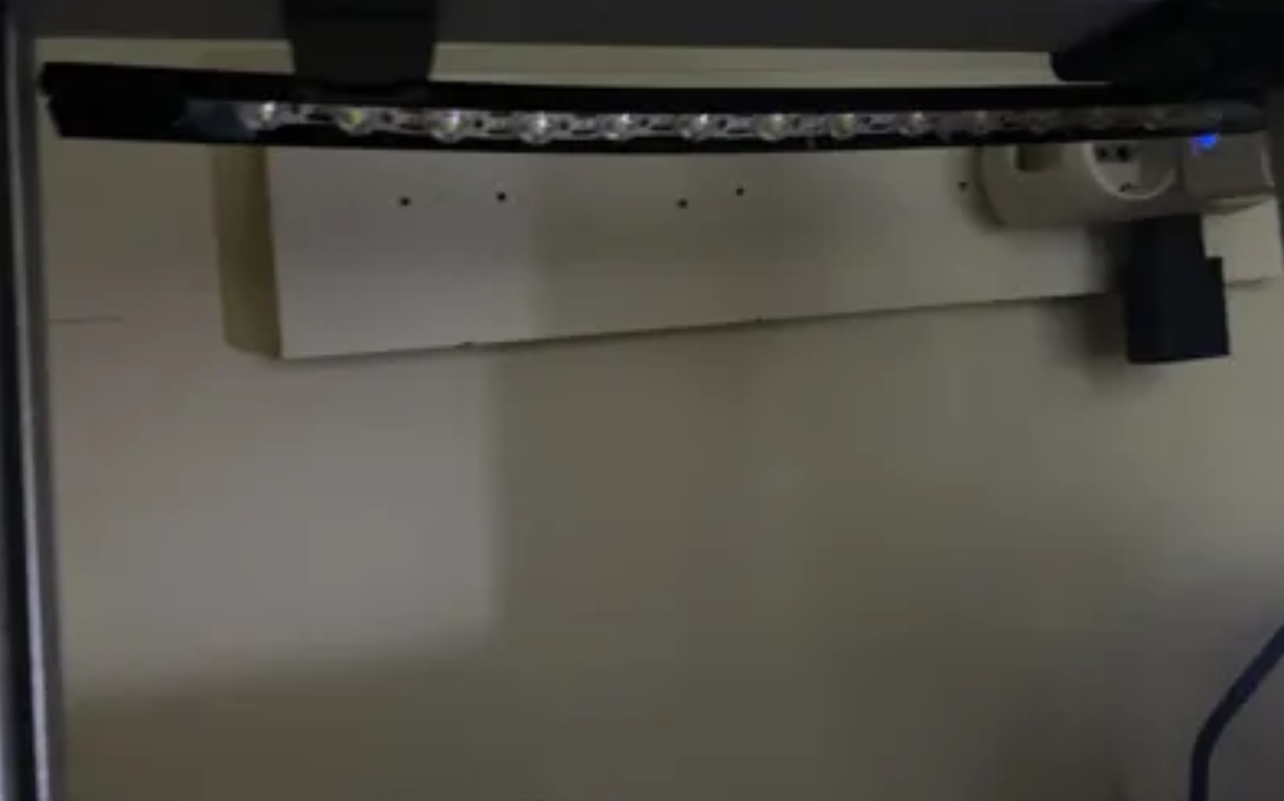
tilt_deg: +3.5
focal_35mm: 28
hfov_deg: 66.5
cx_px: 649
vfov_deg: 44.3
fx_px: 980
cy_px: 332
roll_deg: +3.9
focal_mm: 4.25
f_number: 1.8
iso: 1000
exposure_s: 1/27
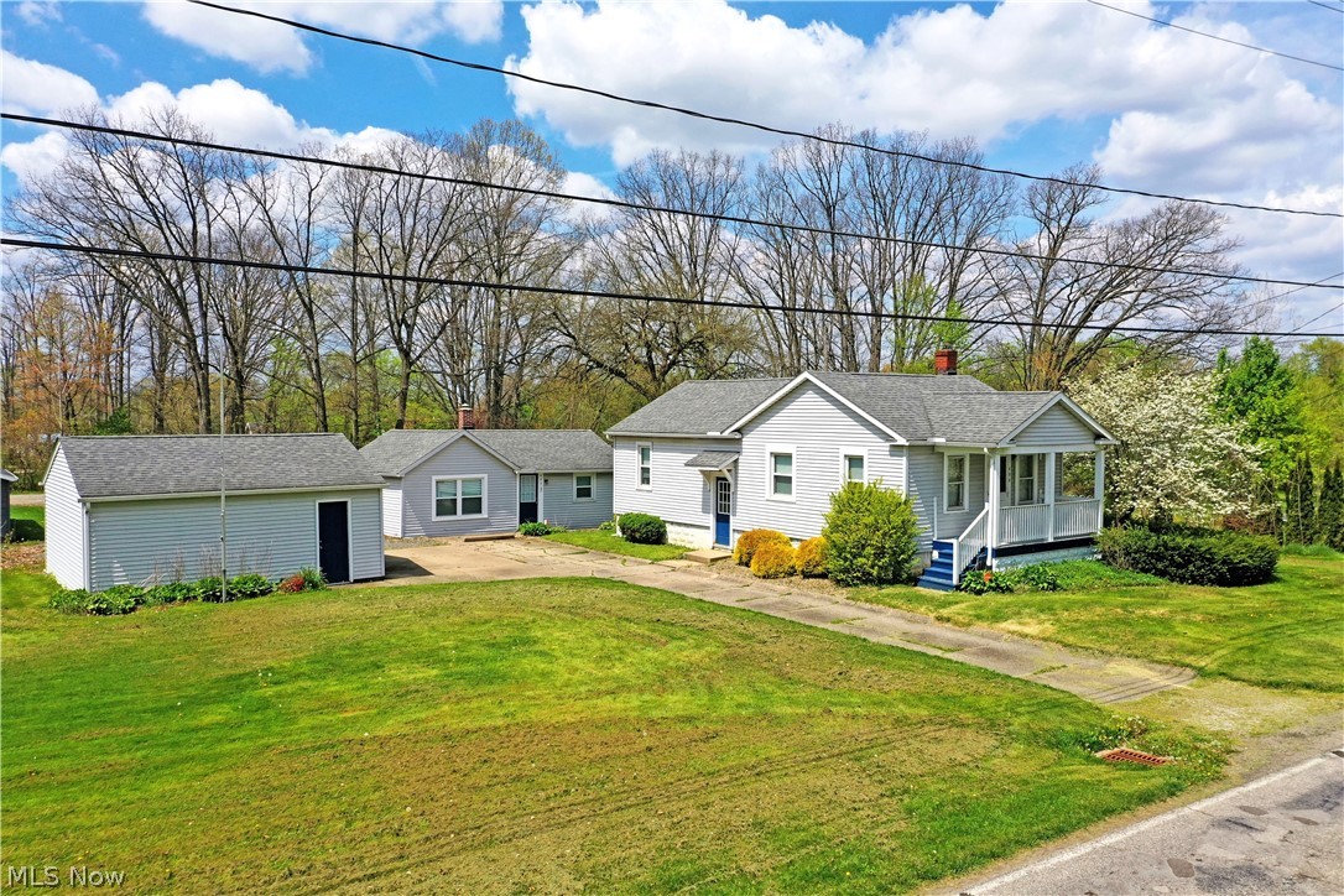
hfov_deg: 65.5
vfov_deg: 46.4
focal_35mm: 28
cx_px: 672
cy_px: 448
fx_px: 1045
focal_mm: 10.26
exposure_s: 1/640
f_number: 6.3
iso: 100
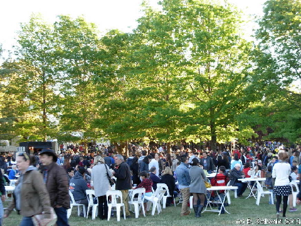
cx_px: 150
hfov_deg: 27.8
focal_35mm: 70
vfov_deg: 21.0
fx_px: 609
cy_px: 113
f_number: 3.5
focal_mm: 11.5
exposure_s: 1/41.4
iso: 79
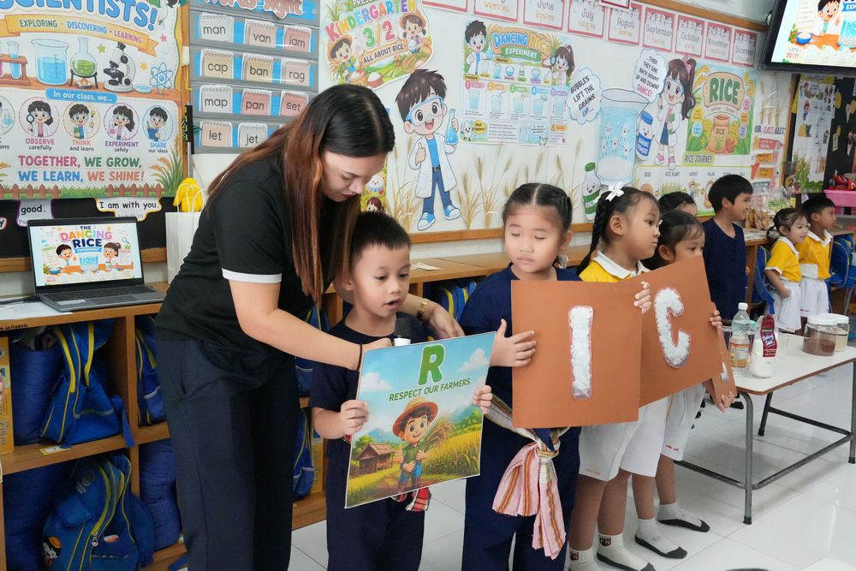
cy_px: 286
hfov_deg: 57.2
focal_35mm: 33
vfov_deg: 40.0
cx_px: 428
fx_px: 785
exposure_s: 1/125
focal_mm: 22
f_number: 7.1
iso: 10000
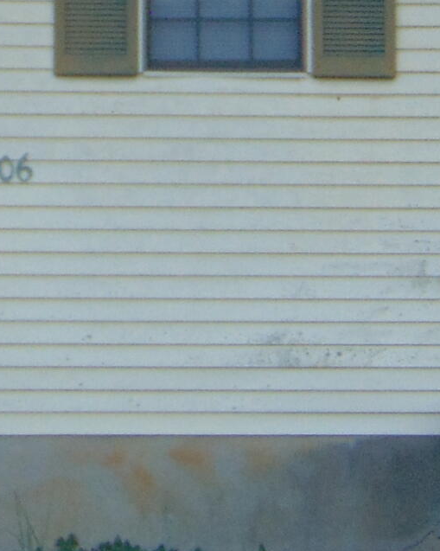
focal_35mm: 230
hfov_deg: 6.7
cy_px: 66
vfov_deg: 8.4
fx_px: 3747
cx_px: 153
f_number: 3.5
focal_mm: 9
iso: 80
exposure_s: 1/200
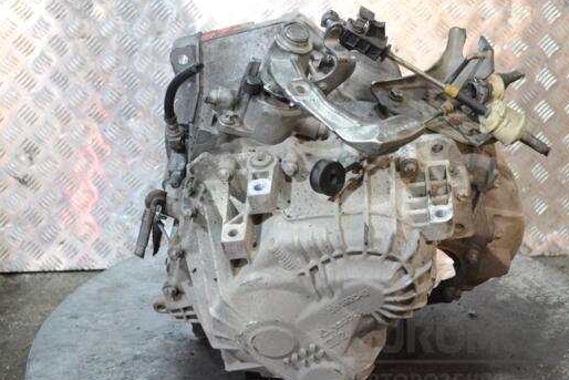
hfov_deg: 35.5
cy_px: 188
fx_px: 885
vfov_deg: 24.2
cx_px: 331
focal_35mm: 56
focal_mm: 32
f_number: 4.8
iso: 1800
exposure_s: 1/30
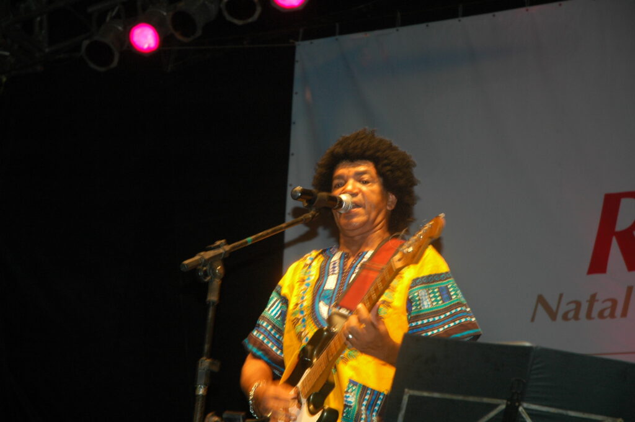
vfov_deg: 13.0
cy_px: 211
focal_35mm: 105
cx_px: 318
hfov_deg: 19.5
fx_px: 1850
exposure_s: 1/40
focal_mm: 70
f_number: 4.5
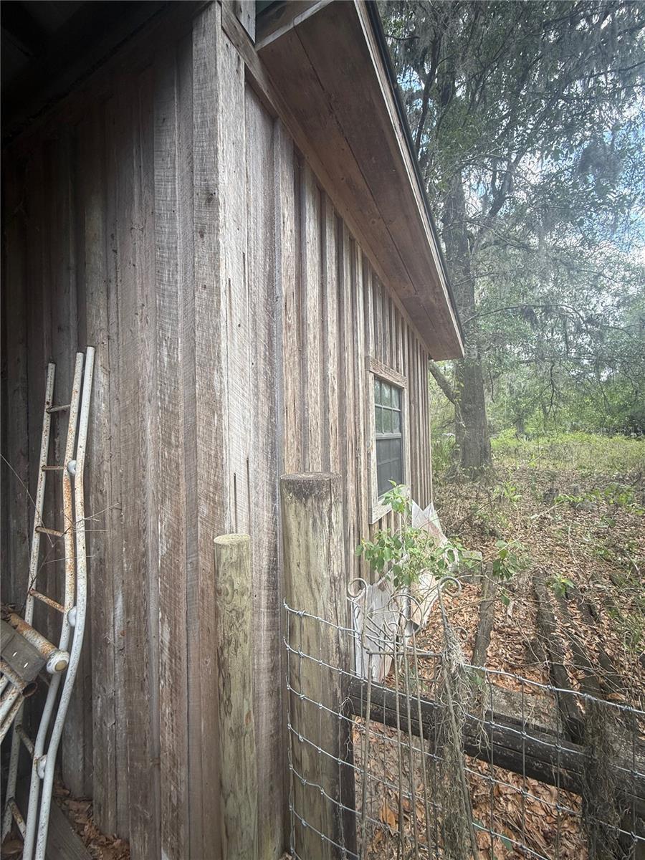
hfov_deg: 85.7
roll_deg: +1.9
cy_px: 430
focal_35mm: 14
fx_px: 348
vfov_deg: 102.1
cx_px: 322
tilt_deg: +1.8
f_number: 2.2
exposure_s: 1/99
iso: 50
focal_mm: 2.22
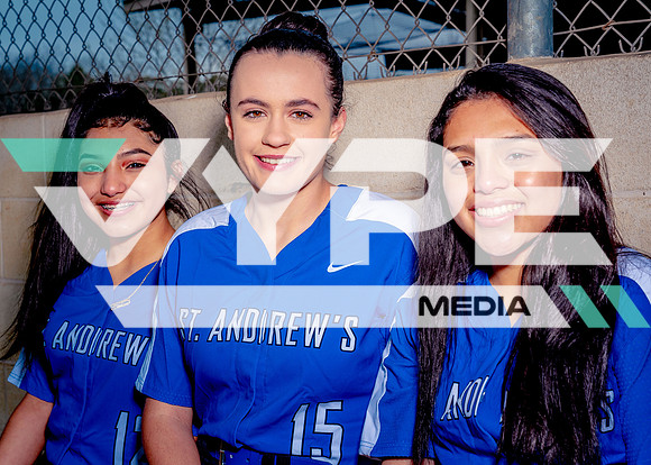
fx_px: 1146
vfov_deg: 22.9
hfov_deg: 31.7
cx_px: 308
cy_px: 233
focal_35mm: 62
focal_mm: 56
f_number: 8
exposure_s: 1/125
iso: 100
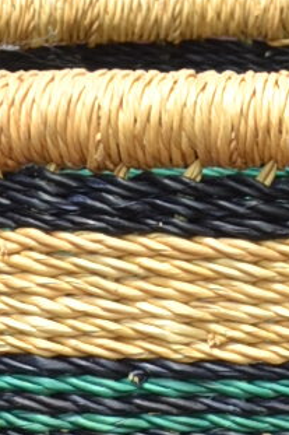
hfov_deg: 5.1
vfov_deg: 7.6
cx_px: 260
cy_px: 676
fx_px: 3218
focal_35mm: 267
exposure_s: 1/60
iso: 100
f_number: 5.6
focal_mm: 24
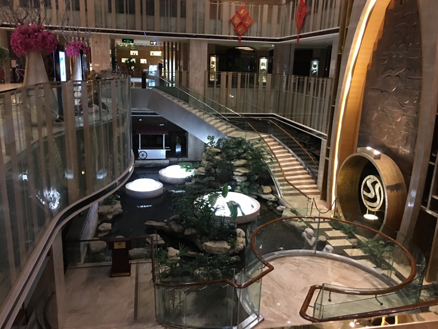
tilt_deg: -16.5
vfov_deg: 48.2
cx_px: 219
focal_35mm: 29
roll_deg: -0.8
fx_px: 367
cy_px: 164
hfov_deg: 61.7
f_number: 2.2
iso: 125
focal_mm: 4.15
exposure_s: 1/8
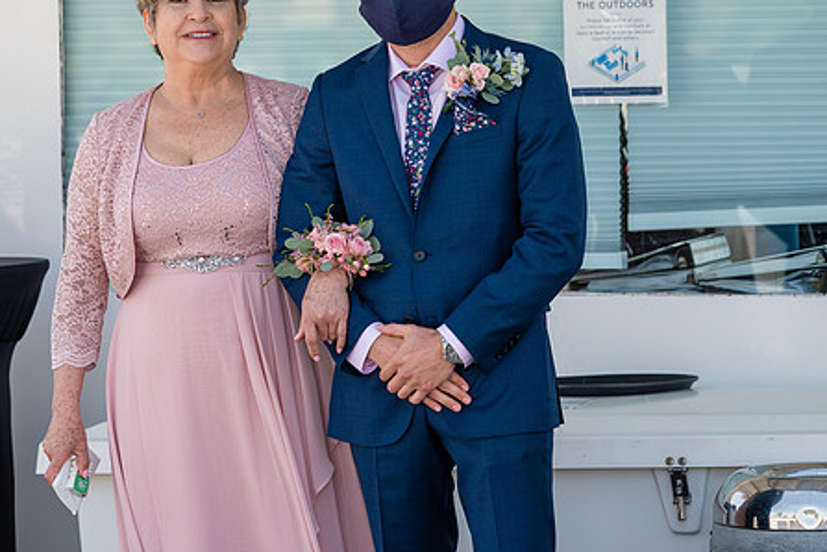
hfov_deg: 9.6
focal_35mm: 214
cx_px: 377
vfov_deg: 6.4
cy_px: 204
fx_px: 4916
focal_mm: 165
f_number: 4.5
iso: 160
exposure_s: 1/500
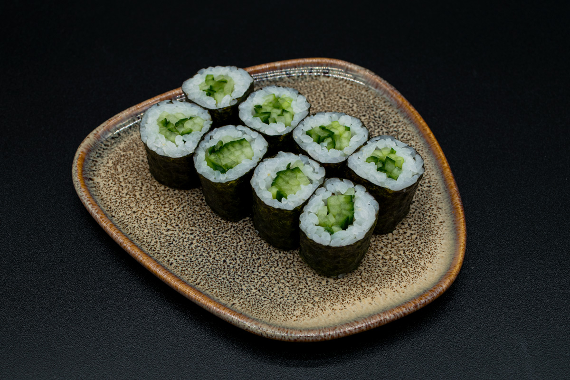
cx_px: 285
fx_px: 736
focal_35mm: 46
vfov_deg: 28.9
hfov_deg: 42.3
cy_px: 190
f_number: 8
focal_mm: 31
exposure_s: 1/60
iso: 100
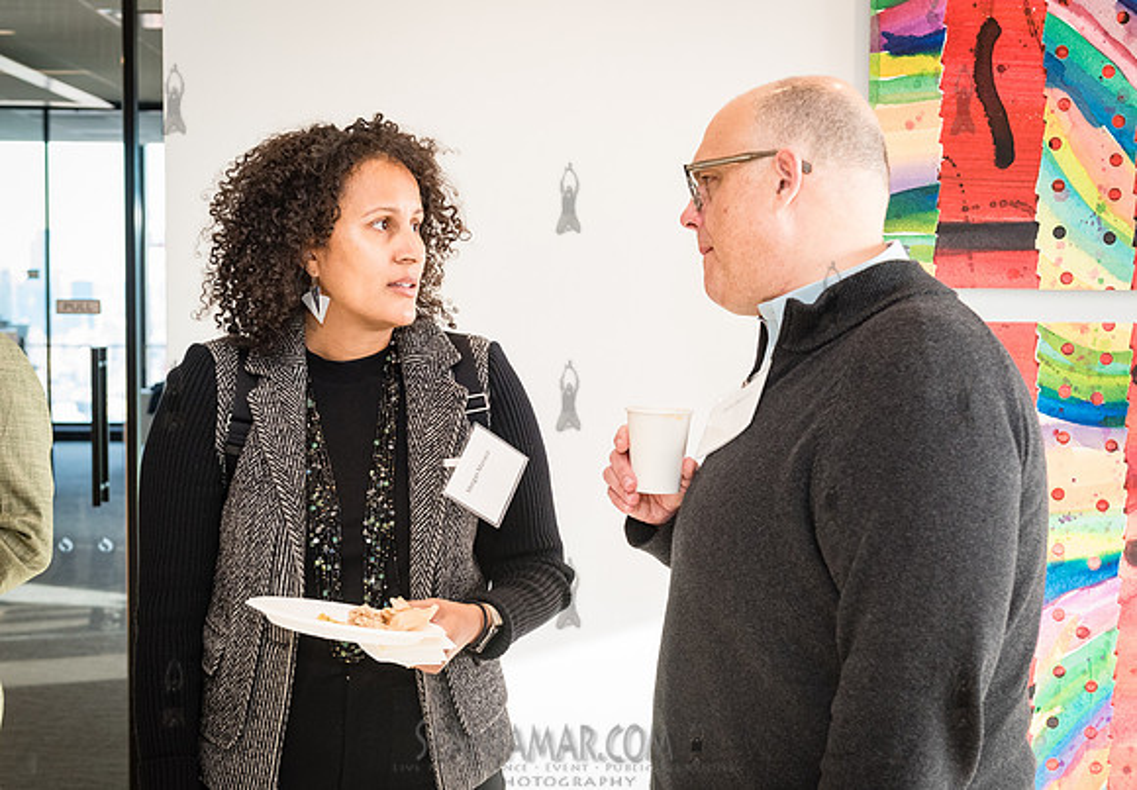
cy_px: 424
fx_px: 1844
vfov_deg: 24.2
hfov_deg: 34.3
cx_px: 613
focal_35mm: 58
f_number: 5
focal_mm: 50
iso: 2000
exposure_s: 1/160
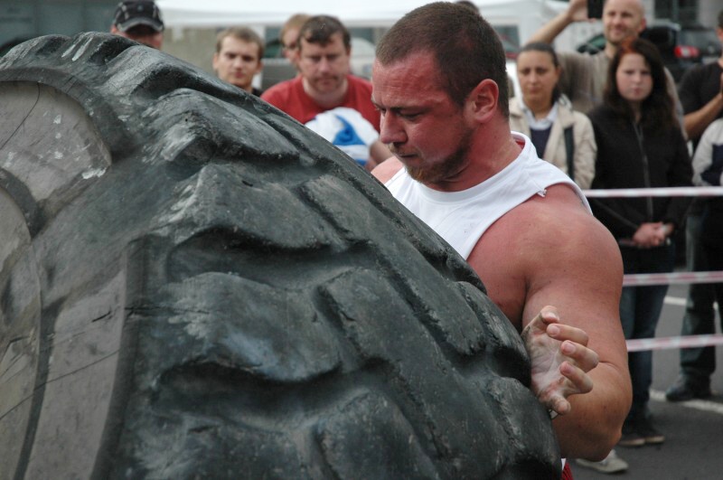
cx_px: 362
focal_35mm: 84
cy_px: 240
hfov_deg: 24.2
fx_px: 1685
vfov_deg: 16.2
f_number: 4.5
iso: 500
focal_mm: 56
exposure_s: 1/1250
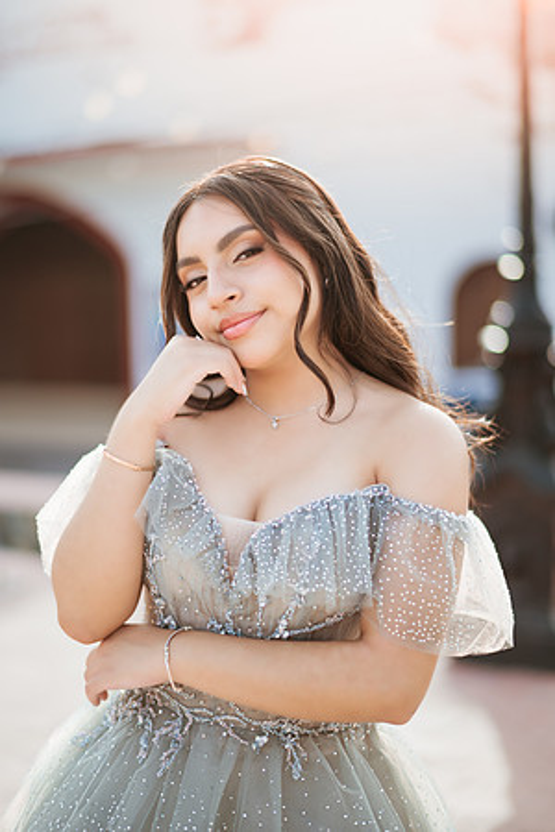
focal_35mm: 58
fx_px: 1341
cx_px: 278
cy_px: 416
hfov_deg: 23.4
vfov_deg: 34.5
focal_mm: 58
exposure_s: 1/2500
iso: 100
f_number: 1.4
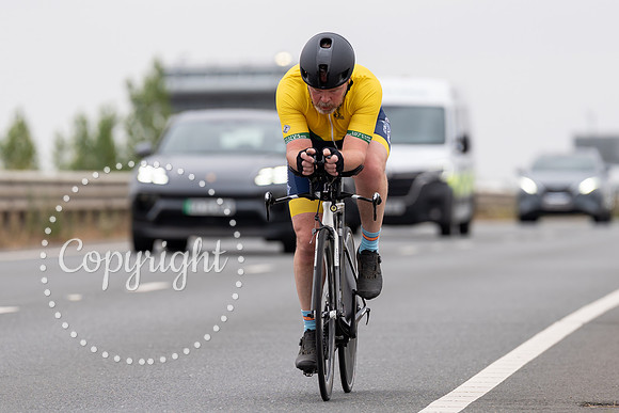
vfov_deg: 3.6
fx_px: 6519
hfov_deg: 5.4
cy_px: 288
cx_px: 333
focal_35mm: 379
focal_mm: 200
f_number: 3.2
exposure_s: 1/800
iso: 100
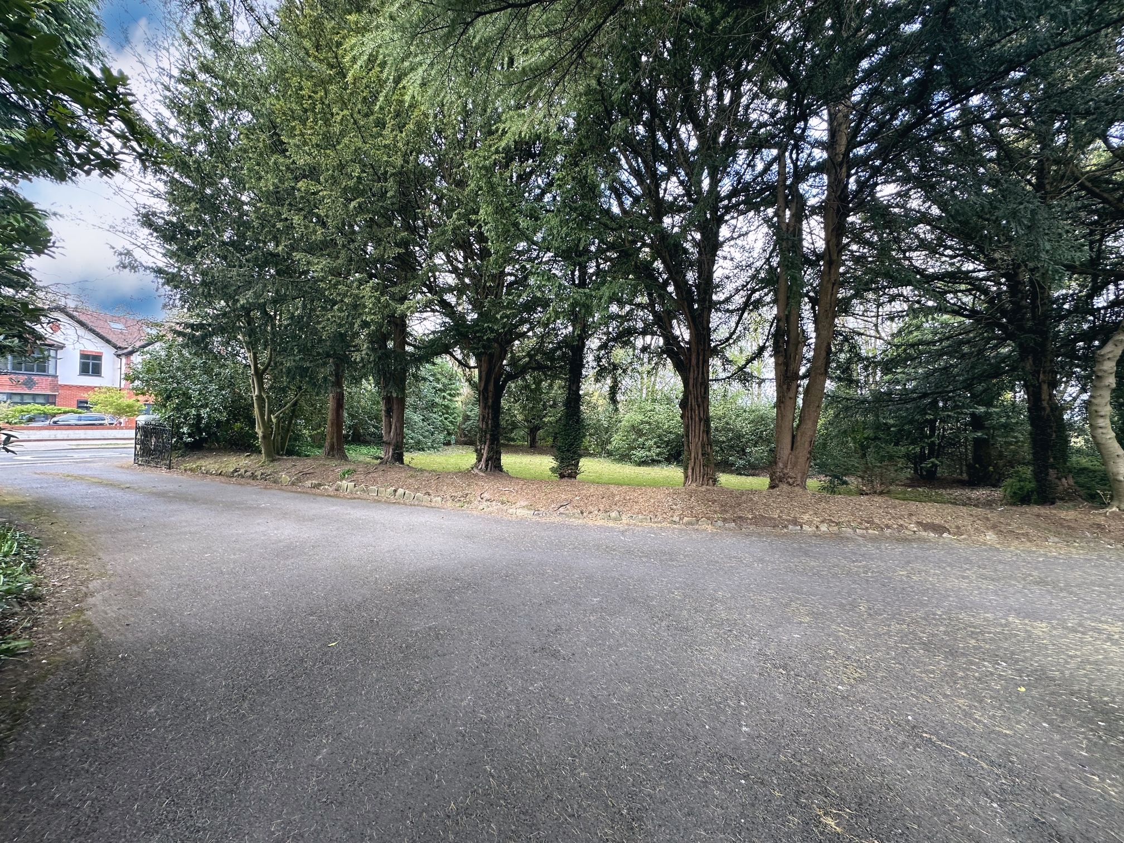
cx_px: 562
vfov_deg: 85.7
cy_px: 422
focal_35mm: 14
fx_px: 455
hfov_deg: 102.1
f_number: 2.2
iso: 80
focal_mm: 2.22
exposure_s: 1/99
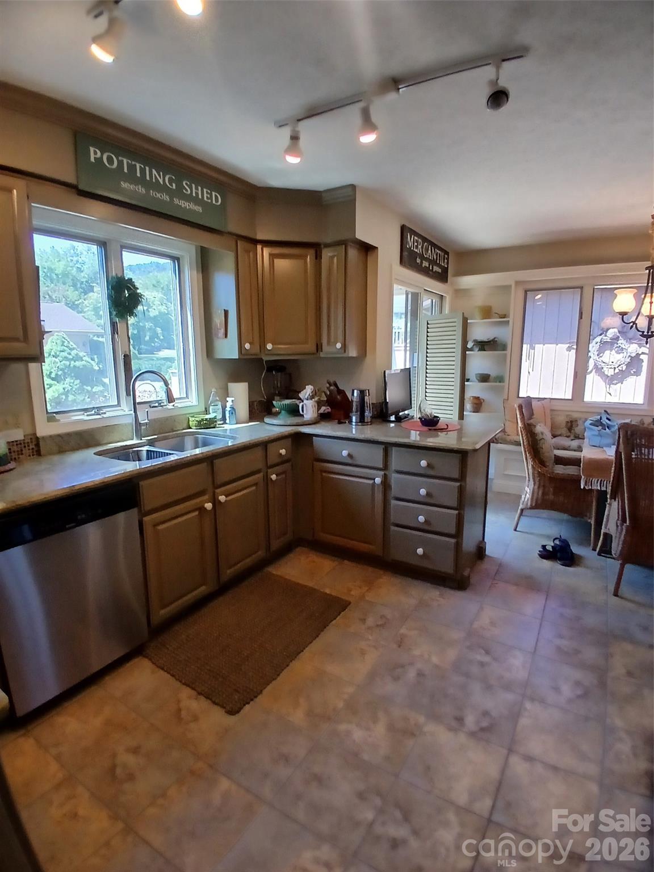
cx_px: 327
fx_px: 428
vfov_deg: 91.0
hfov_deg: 74.7
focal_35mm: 17
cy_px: 436
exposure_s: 1/40
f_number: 2.2
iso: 100
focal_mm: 1.4
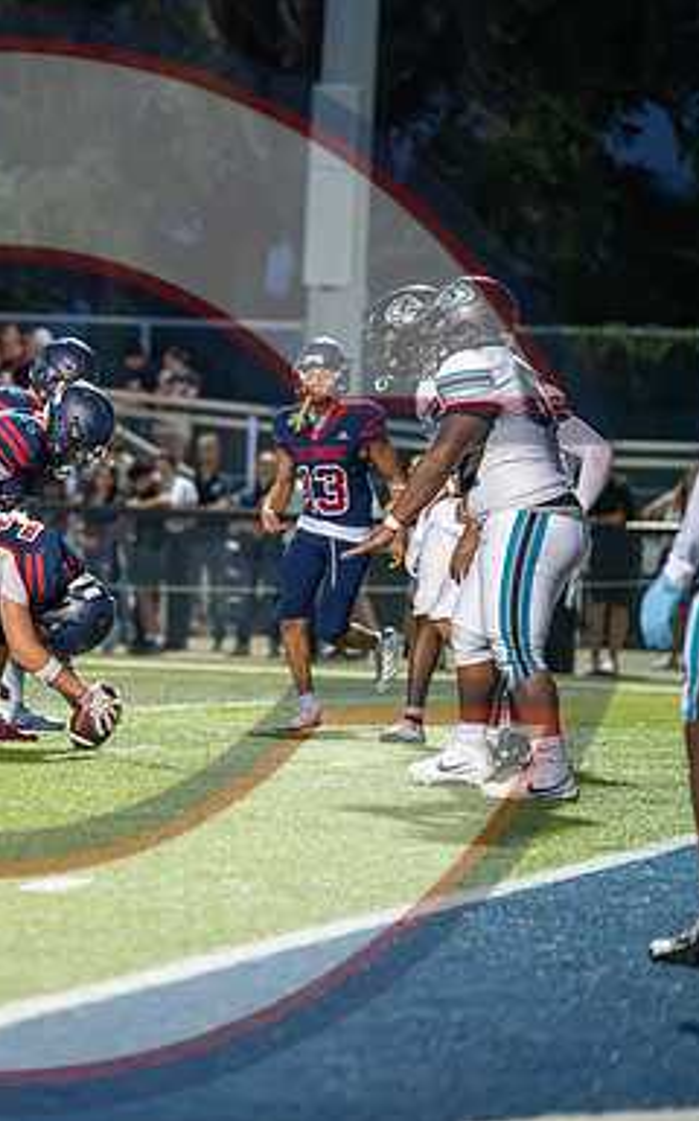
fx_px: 7512
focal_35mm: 246
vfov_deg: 8.5
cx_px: -20
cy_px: 560
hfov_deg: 5.3
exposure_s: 1/1000
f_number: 2.8
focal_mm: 160
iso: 11400
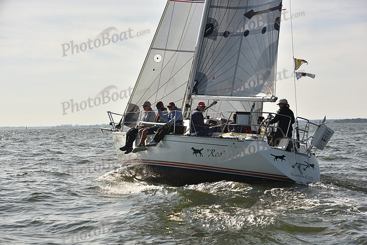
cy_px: 122
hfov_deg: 28.8
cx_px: 184
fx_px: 714
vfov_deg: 19.5
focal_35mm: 70
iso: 250
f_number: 6.3
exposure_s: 1/640
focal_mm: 70
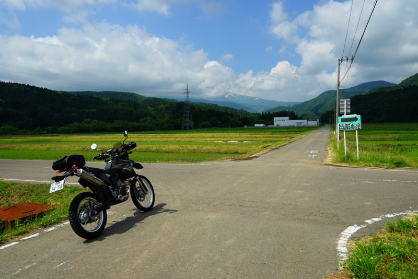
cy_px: 140
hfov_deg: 73.7
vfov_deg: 53.2
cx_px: 209
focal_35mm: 24
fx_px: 279
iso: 100
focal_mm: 24
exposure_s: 1/125
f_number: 11
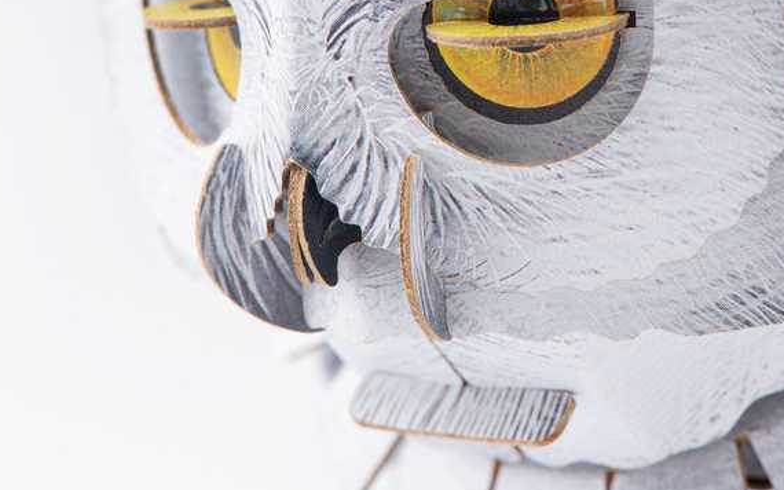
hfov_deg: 11.1
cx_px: 440
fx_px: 4016
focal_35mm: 188
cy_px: 10
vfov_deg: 7.0
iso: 160
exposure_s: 1/125
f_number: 13
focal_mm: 105
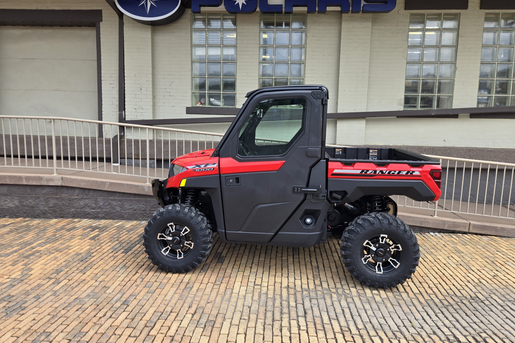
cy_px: 156
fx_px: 343
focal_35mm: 24
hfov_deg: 73.7
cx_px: 258
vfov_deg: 53.1
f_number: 1.8
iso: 25
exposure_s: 1/692
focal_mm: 5.4
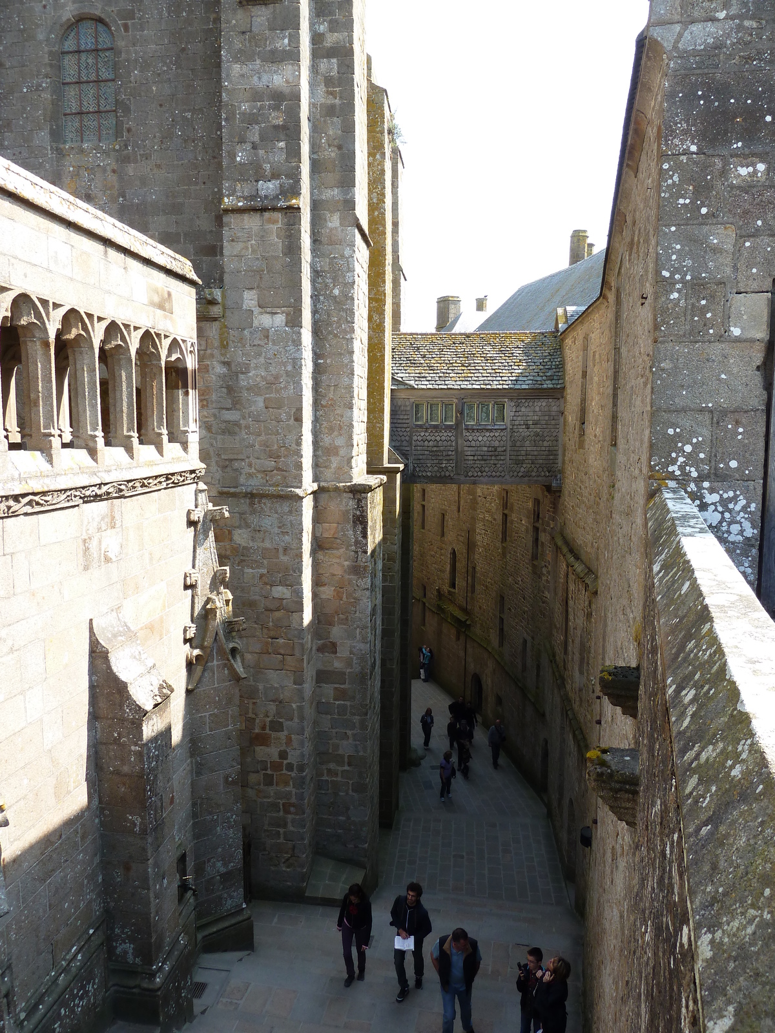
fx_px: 746
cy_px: 516
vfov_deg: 69.4
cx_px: 388
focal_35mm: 25
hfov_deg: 54.9
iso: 80
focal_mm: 4.1
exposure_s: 1/125
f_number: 4
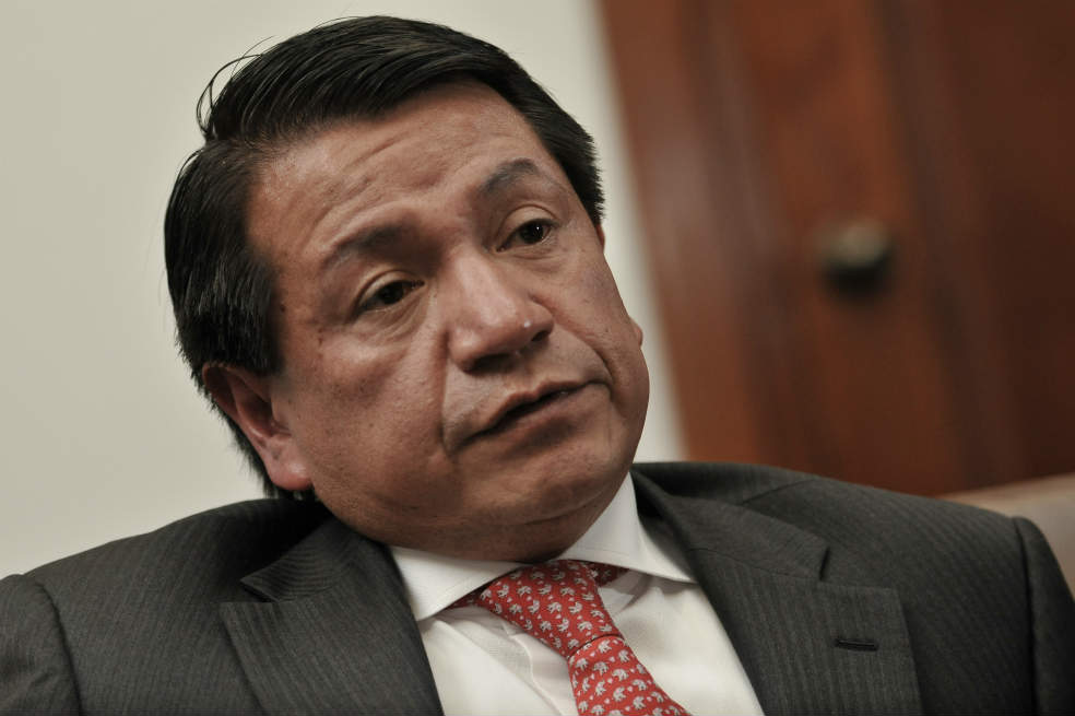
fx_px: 4924
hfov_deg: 12.5
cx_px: 538
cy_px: 358
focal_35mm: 165
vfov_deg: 8.3
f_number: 2.8
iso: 800
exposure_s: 1/320
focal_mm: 110
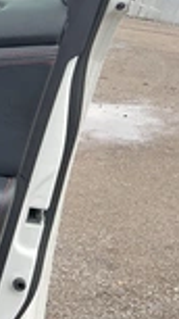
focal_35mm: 80
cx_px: -221
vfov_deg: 26.4
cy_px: 211
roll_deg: -2.7
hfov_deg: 12.5
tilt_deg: -18.5
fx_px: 675
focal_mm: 3
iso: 20
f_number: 1.8
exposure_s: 1/233
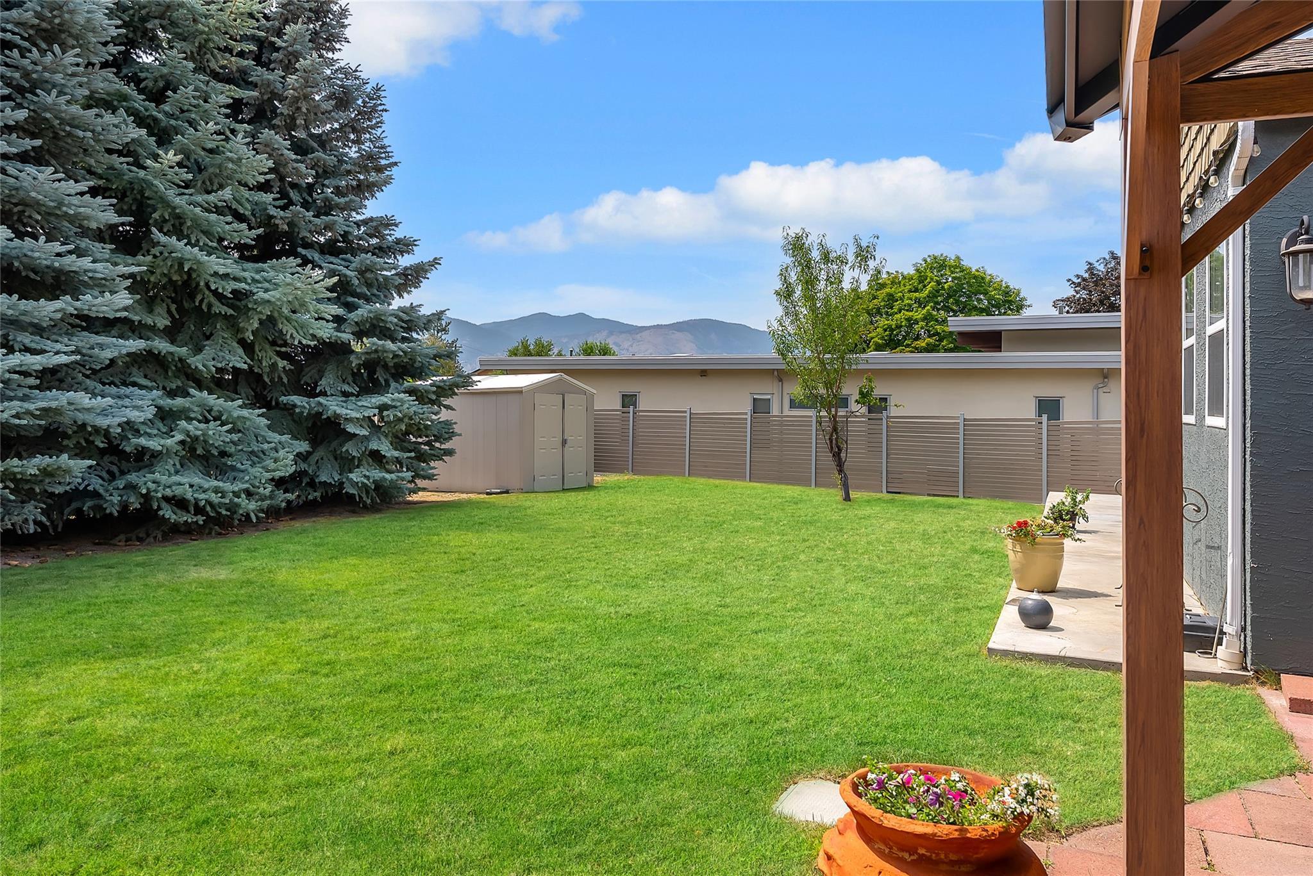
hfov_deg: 73.7
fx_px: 876
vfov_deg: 53.2
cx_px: 656
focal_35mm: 24
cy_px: 438
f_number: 8
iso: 100
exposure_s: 1/160
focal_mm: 24
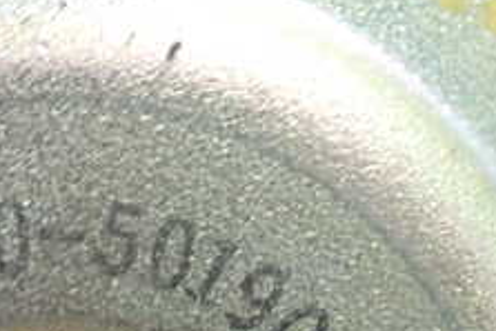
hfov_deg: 23.7
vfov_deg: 16.1
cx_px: 76
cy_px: 275
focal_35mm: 84
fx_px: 1158
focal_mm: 5.4
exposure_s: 1/50
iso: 800
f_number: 2.3
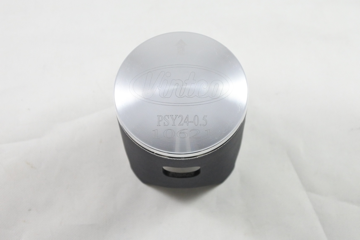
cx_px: 180
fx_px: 490
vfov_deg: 27.5
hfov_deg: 40.3
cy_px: 120
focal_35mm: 49
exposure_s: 1/125
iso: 720
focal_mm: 18.4
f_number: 4.5
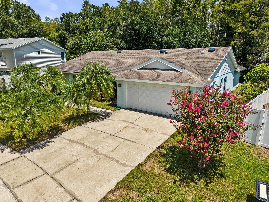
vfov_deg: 56.8
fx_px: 187
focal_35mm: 24
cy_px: 101
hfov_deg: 71.6
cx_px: 134
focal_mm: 8.67
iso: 190
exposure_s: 1/4000
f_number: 1.8
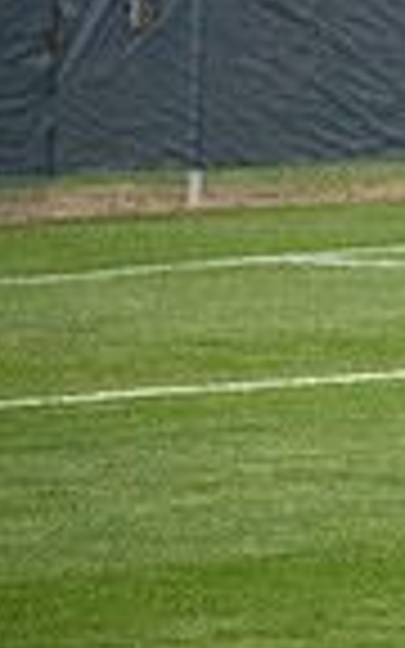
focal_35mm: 831
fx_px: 14676
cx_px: 1296
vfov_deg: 2.5
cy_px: -79
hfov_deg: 1.6
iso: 320
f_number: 4
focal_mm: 200
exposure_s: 1/1000
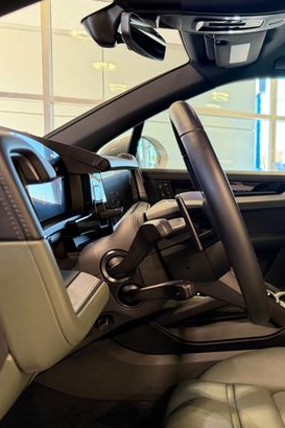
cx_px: 330
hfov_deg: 29.9
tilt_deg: -8.5
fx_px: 463
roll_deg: -3.2
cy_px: 242
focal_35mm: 39
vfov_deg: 49.4
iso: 320
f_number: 1.78
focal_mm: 6.76
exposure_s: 1/60
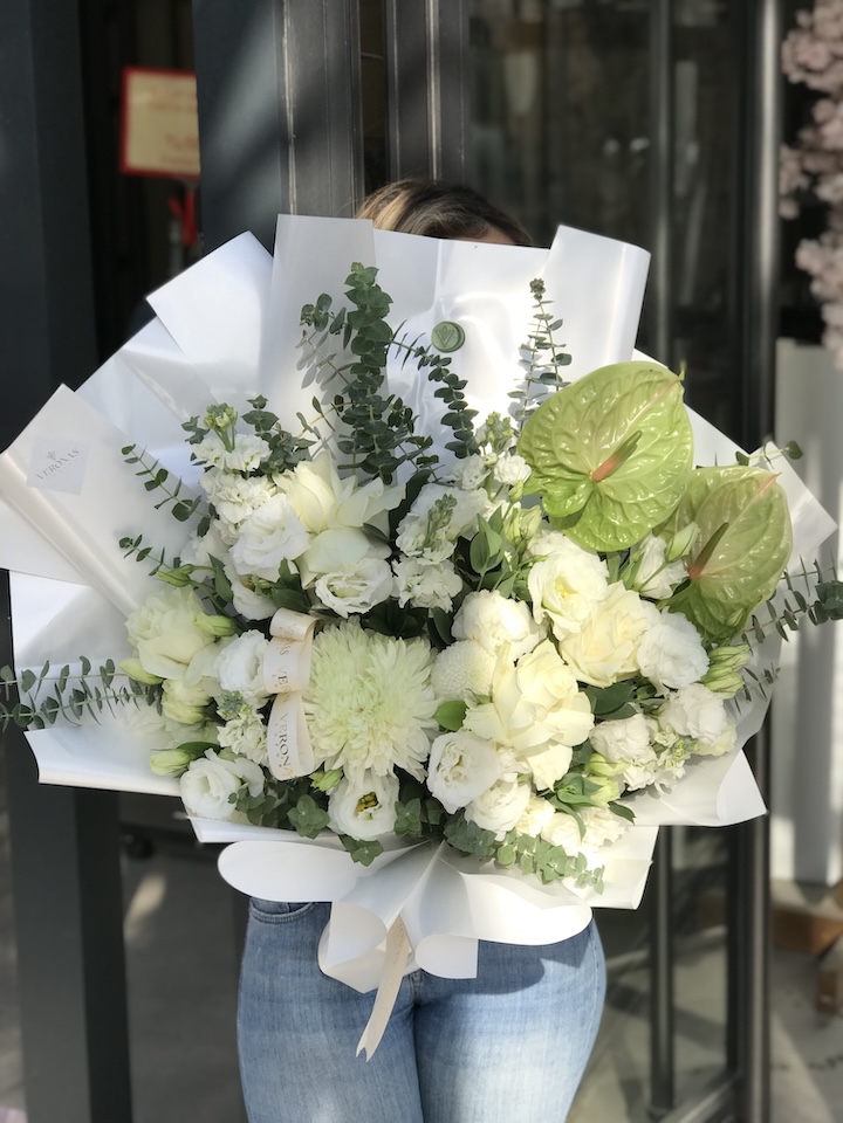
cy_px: 562
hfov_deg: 25.7
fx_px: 1851
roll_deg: +0.4
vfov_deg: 33.8
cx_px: 422
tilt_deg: -10.4
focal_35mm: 57
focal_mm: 6.6
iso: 20
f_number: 2.8
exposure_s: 1/595
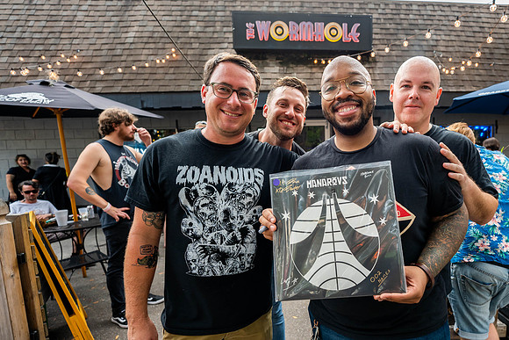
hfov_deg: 87.2
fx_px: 256
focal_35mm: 18
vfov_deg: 66.9
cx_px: 329
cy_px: 186
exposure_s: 1/125
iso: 320
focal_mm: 14
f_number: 2.8
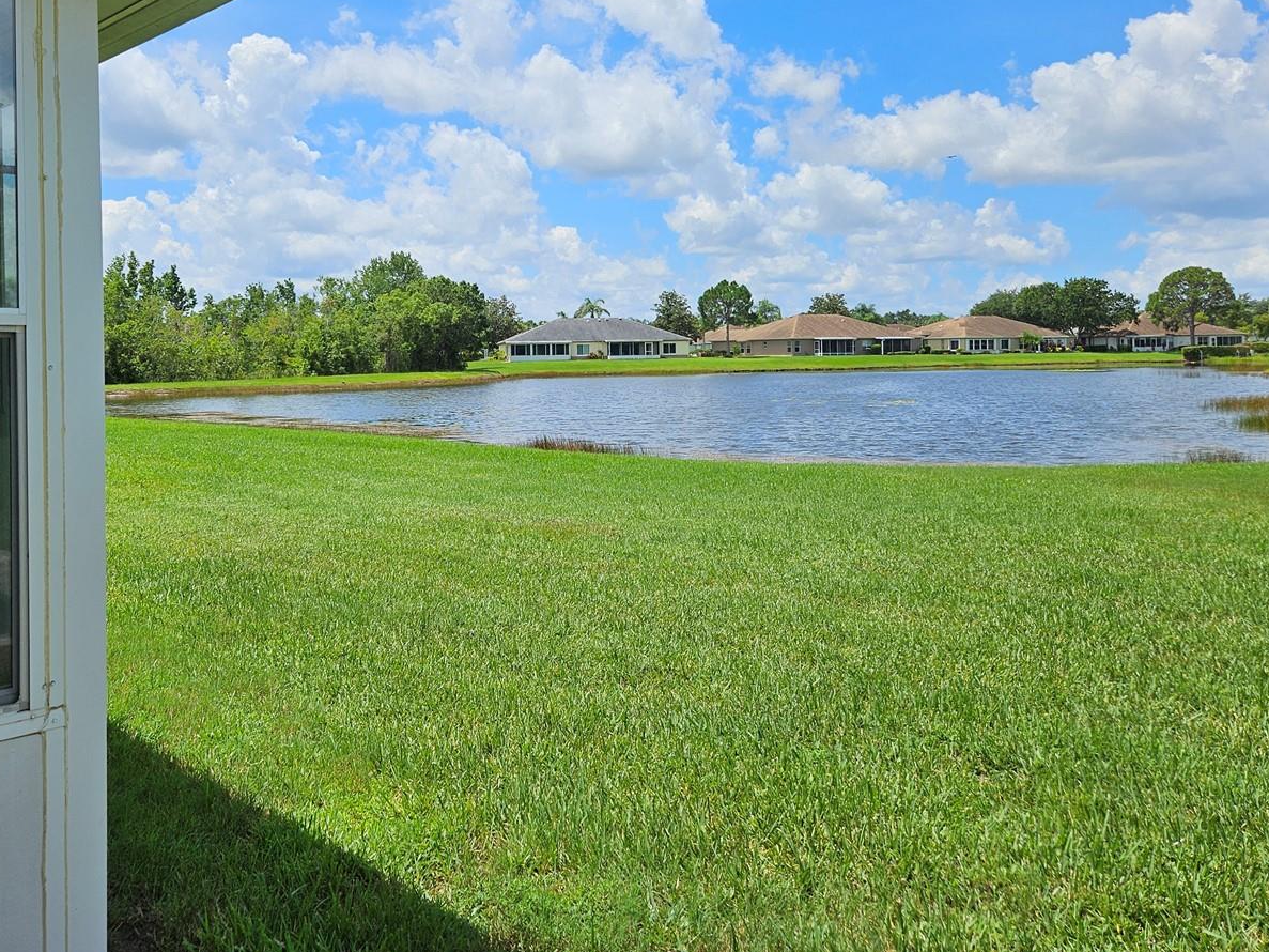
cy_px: 325
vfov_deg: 44.8
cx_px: 539
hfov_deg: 58.1
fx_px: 1136
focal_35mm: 31
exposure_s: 1/3493
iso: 25
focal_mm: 5.4
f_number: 1.8
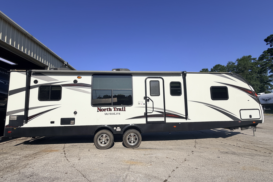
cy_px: 96
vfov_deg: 77.3
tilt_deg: +5.9
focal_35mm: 15
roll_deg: +1.5
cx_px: 135
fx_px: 114
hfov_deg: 100.4
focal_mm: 2.22
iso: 20
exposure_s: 1/1534
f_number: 2.2
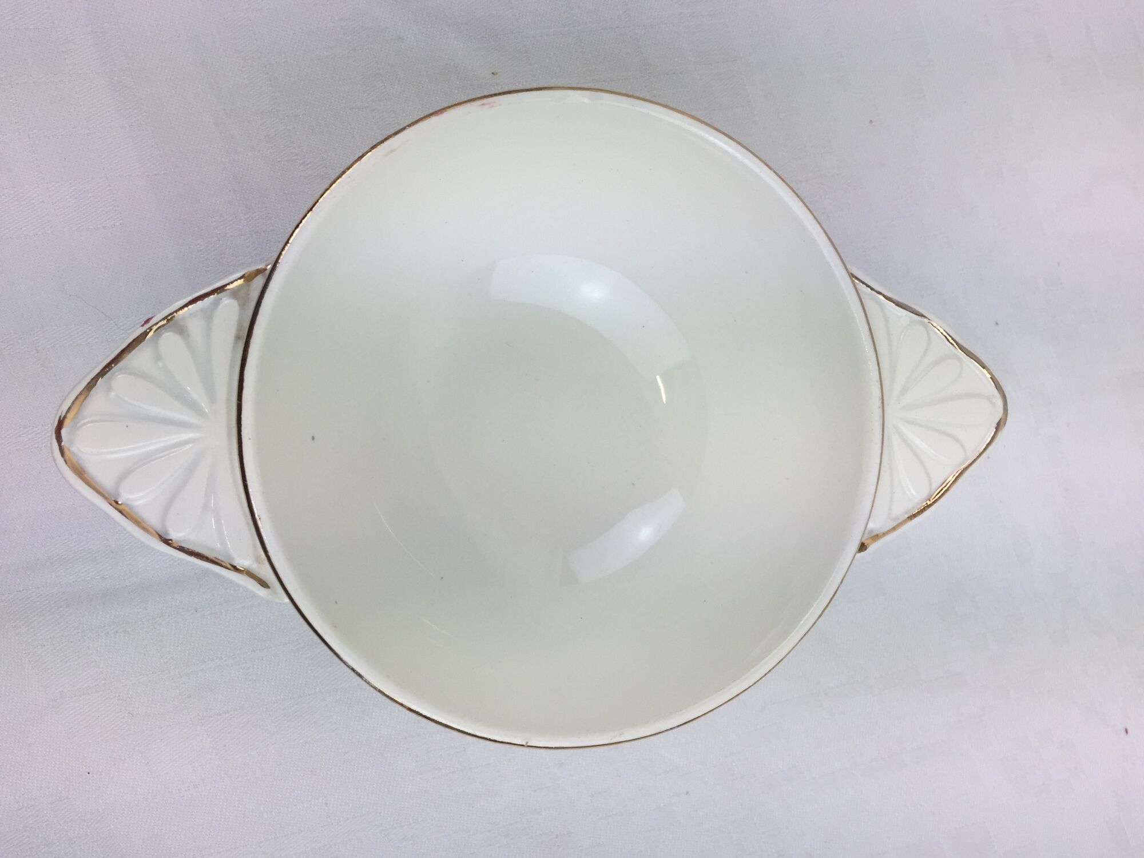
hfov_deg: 61.7
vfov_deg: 48.2
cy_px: 429
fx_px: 958
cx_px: 572
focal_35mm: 29
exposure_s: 1/278
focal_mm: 4.15
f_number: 2.2
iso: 32
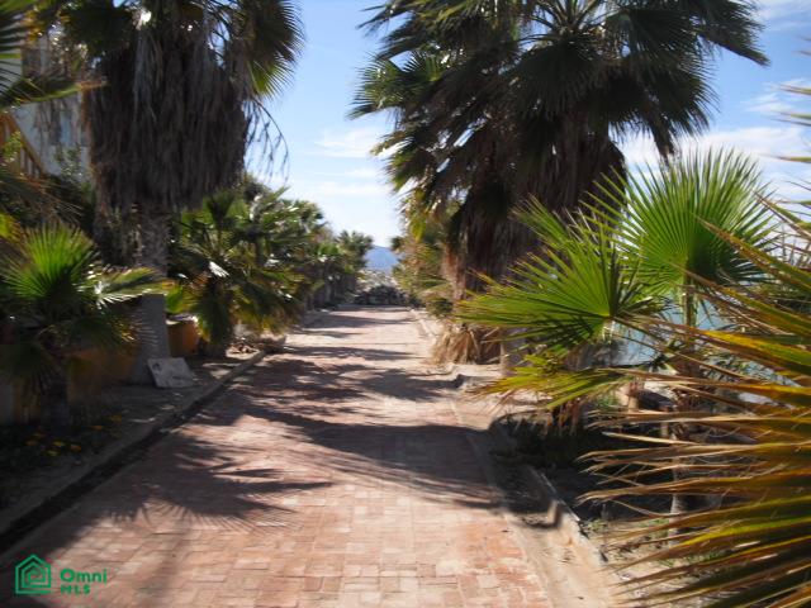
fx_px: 843
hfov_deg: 51.4
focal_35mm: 36
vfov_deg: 39.7
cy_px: 304
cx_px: 406
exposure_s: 1/100
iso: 64
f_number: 7.8
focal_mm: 6.3
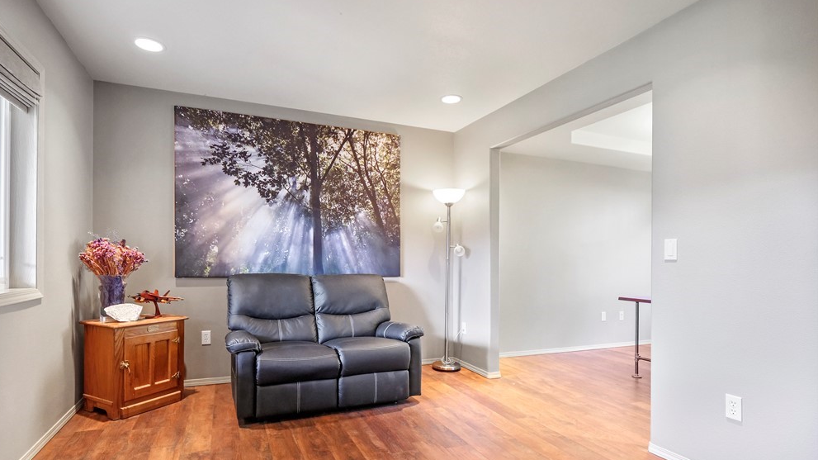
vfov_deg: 60.7
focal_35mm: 18
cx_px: 397
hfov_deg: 92.6
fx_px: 390
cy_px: 266
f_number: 2.8
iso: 640
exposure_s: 1/8
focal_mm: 8
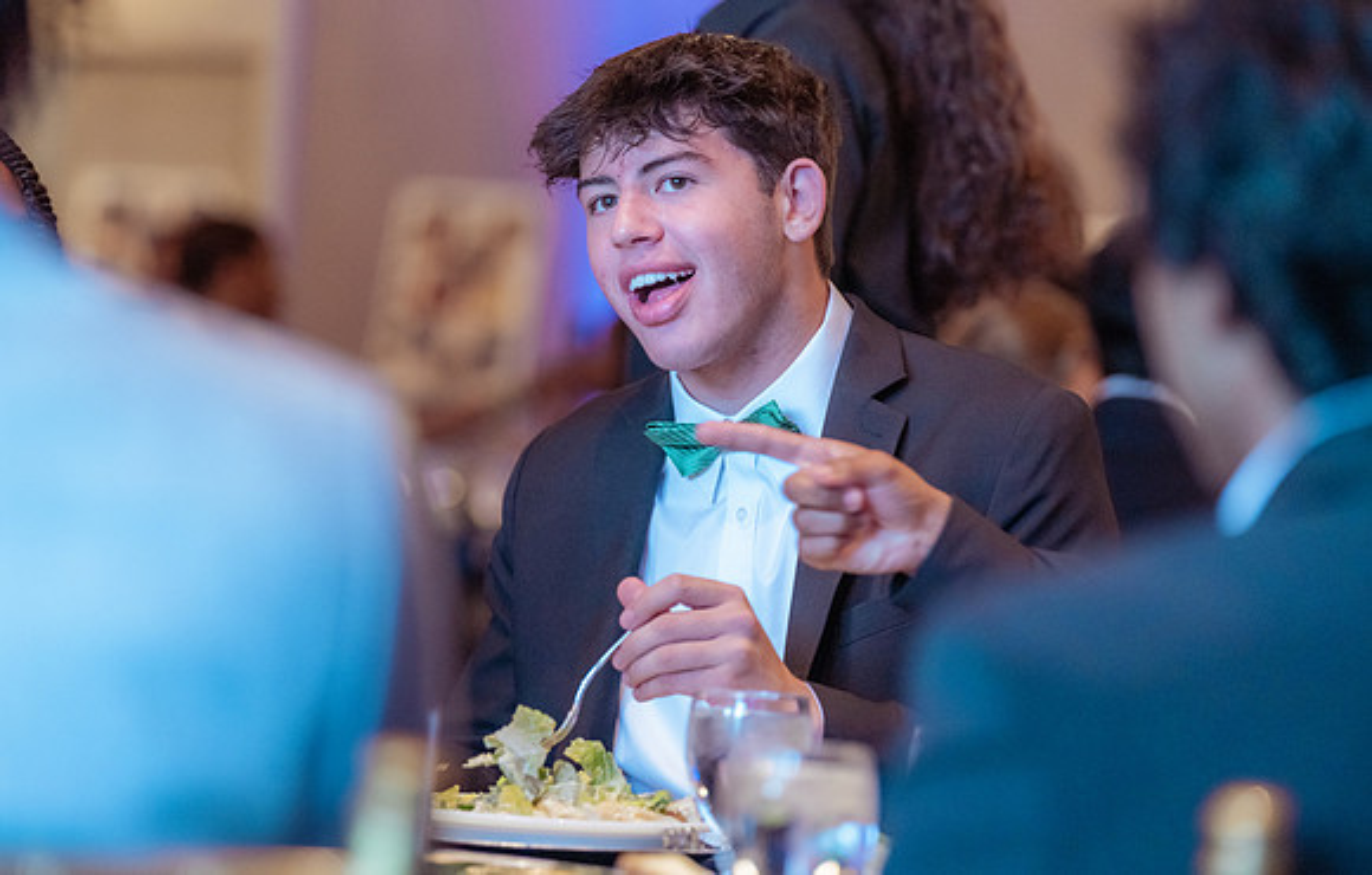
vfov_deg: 8.7
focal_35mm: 154
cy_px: 371
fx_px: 5784
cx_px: 673
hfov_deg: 13.5
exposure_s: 1/250
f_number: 2.8
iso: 3200
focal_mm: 132
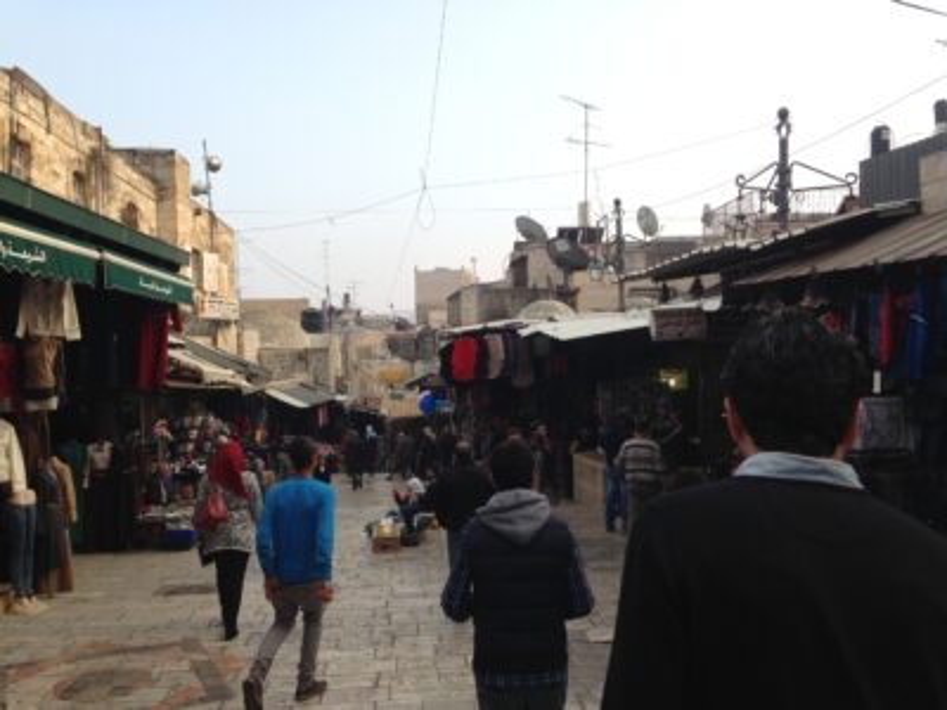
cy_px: 355
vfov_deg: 42.9
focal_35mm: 33
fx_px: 903
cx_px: 474
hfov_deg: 55.4
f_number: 2.4
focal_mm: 4.12
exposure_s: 1/379
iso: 50
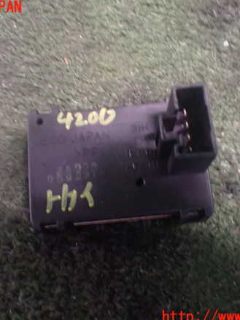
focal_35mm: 41
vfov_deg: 45.8
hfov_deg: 35.1
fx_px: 379
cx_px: 108
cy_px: 163
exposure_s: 1/30
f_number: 2.3
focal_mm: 5.4
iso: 1250
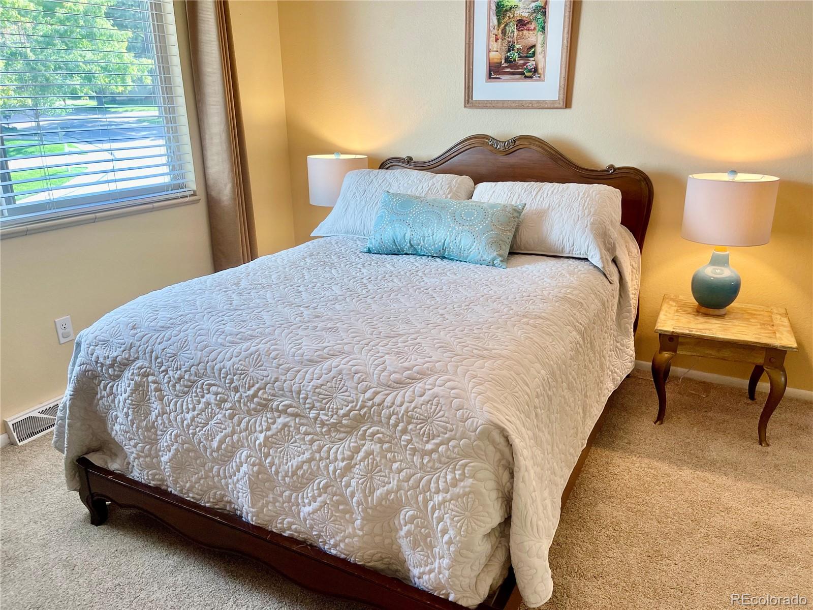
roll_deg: +0.4
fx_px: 587
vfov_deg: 54.9
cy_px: 305
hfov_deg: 69.4
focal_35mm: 25
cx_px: 406
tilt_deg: -19.5
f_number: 1.6
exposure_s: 1/120
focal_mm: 5.1
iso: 100
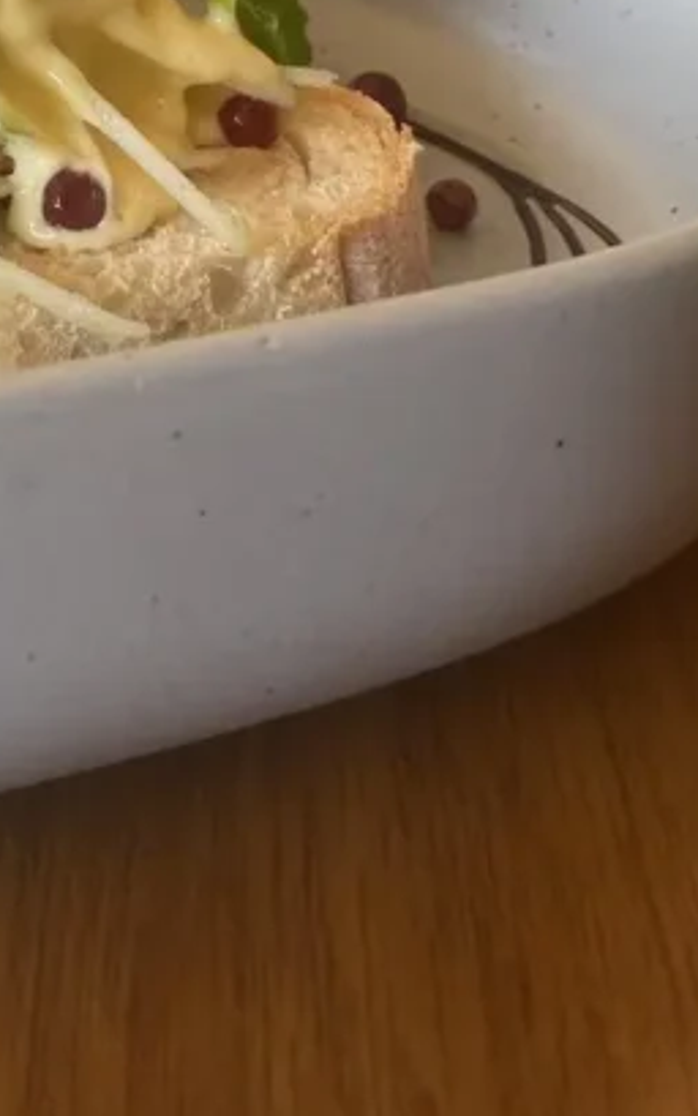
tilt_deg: -16.1
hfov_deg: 17.7
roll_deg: -2.1
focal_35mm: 69
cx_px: -204
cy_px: -183
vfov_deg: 26.8
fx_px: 2098
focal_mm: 4.25
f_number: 1.8
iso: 50
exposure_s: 1/122
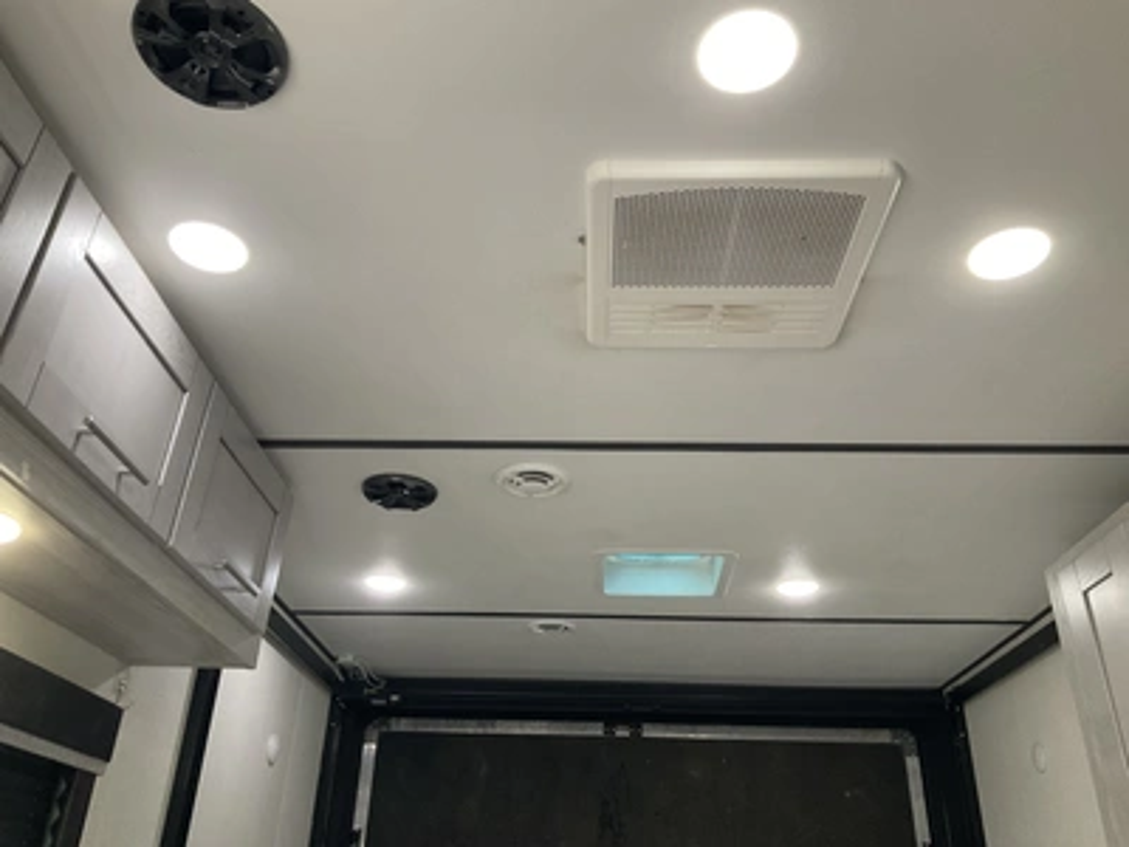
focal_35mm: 29
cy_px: 424
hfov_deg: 61.7
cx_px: 564
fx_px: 946
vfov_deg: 48.2
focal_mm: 3
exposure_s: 1/60
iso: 125
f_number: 1.8
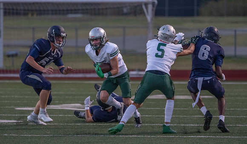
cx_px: 121
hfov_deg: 5.2
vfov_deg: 3.0
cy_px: 79
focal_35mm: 409
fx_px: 2705
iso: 8000
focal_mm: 345
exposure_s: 1/1000
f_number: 5.6
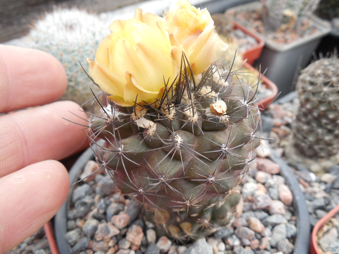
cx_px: 170
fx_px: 304
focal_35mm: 31
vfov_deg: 45.4
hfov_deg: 58.4
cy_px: 127
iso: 125
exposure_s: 1/80
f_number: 3.6
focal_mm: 5.6
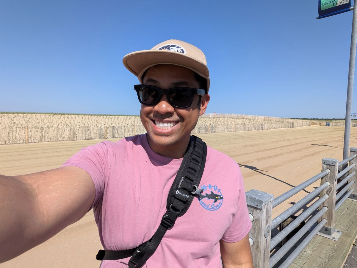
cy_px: 134
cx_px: 178
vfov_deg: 63.4
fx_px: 217
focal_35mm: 21
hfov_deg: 79.0
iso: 48
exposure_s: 1/1842
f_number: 2.2
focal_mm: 2.74
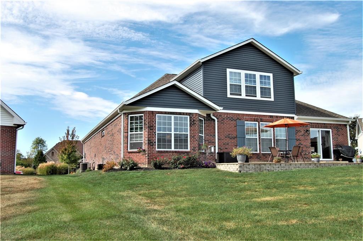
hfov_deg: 55.2
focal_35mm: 34
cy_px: 120
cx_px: 182
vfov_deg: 38.3
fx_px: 347
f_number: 8
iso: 200
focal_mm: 23
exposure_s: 1/250
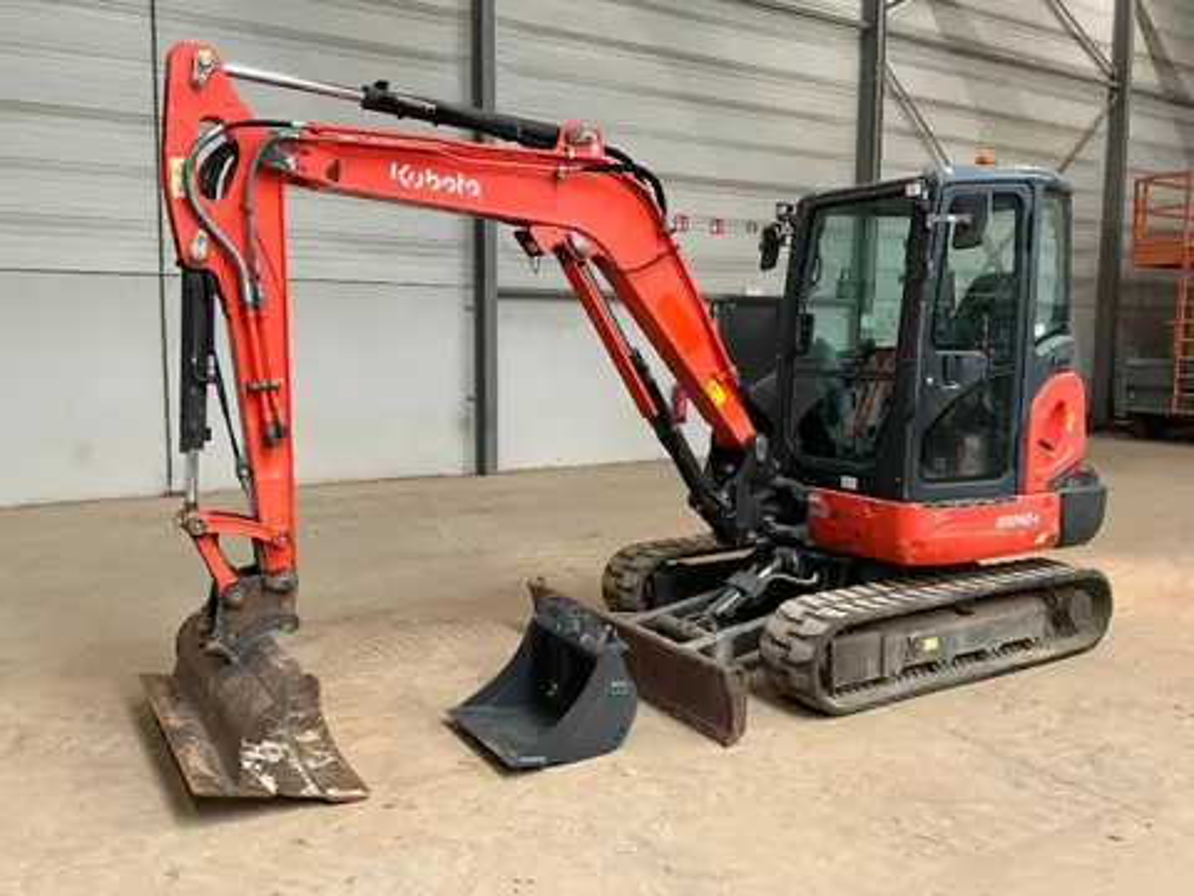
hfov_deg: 61.7
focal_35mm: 29
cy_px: 448
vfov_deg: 48.2
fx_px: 1000
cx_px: 597
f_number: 1.8
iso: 64
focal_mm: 3
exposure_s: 1/65
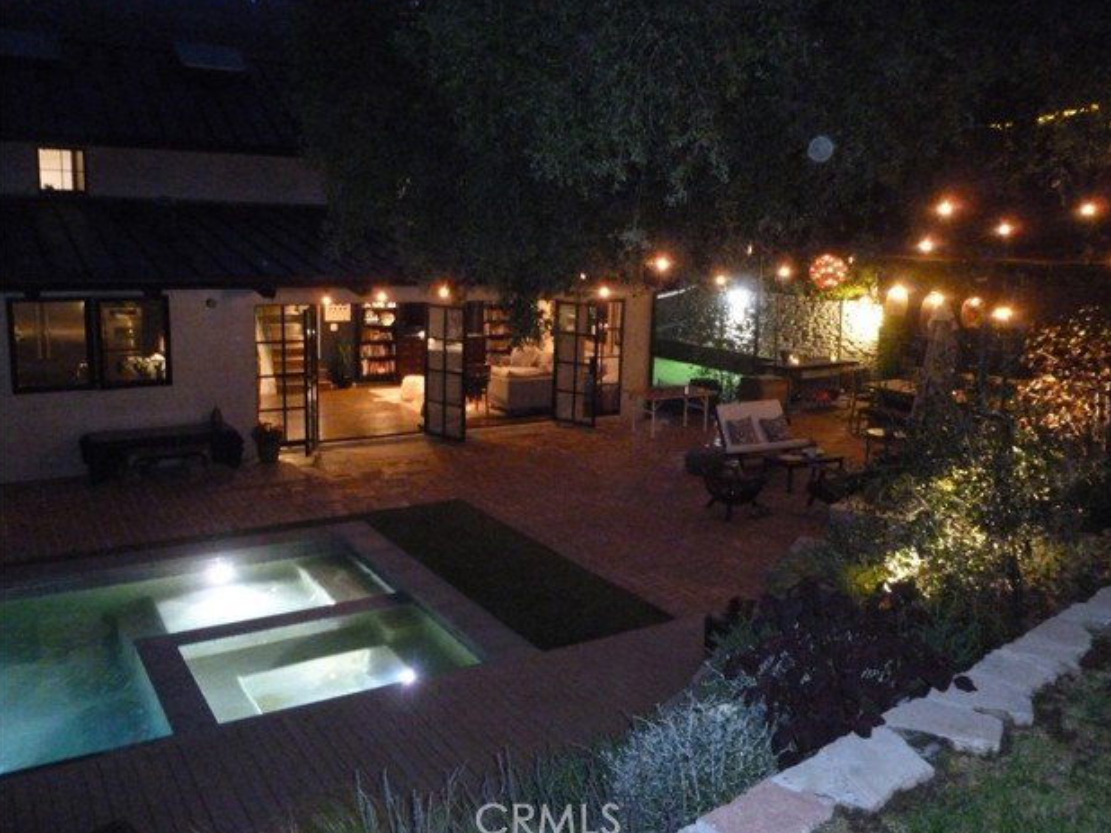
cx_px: 570
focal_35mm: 29
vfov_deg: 48.2
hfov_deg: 61.7
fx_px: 930
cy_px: 414
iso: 800
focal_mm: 5
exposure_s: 1/8
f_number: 3.3
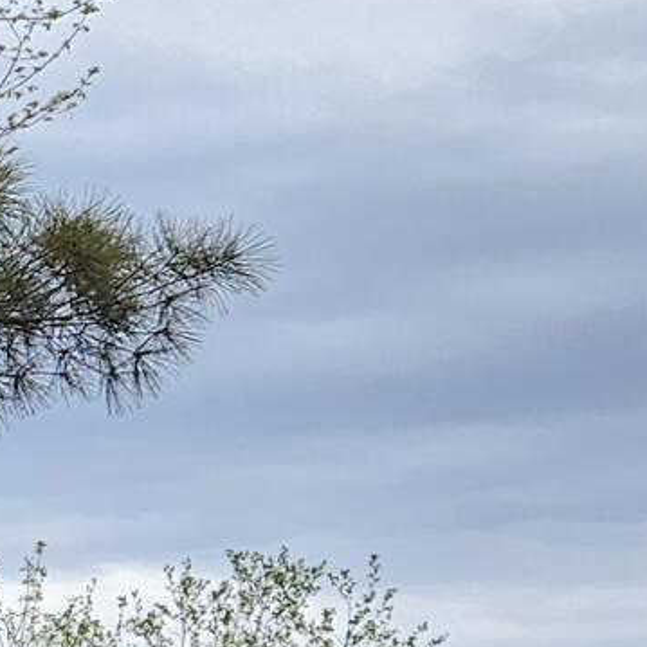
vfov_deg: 9.9
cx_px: -1215
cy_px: 1080
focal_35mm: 170
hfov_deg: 8.7
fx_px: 3595
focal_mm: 5.4
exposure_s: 1/437
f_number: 1.8
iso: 25
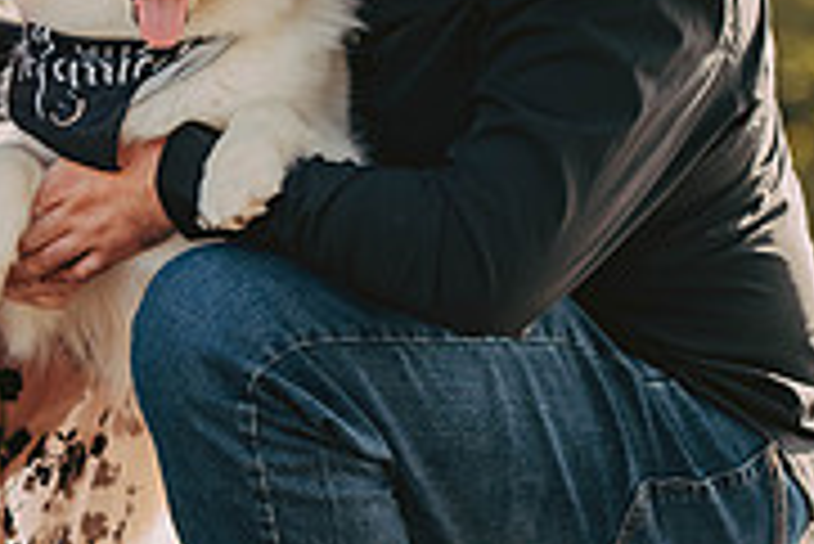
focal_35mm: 248
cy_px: 112
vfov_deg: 5.5
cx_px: 157
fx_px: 5612
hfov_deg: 8.3
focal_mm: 100
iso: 400
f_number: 2.8
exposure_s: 1/500
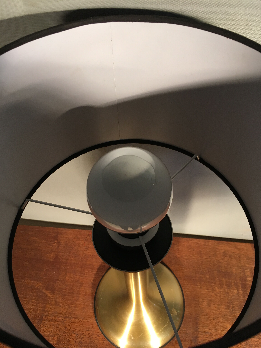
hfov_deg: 48.2
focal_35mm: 29
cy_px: 174
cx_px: 130
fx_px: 292
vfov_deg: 61.7
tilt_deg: -55.4
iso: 50
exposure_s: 1/33
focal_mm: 4.15
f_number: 2.2
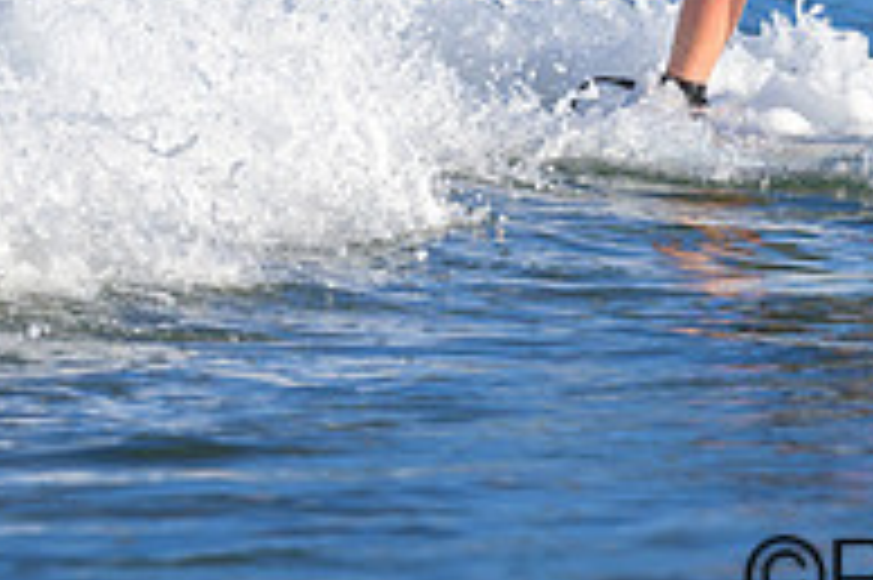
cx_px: 1094
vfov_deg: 0.6
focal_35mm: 2391
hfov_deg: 0.9
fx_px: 57931
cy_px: -169
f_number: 6.3
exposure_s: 1/1000
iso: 250
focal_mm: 800
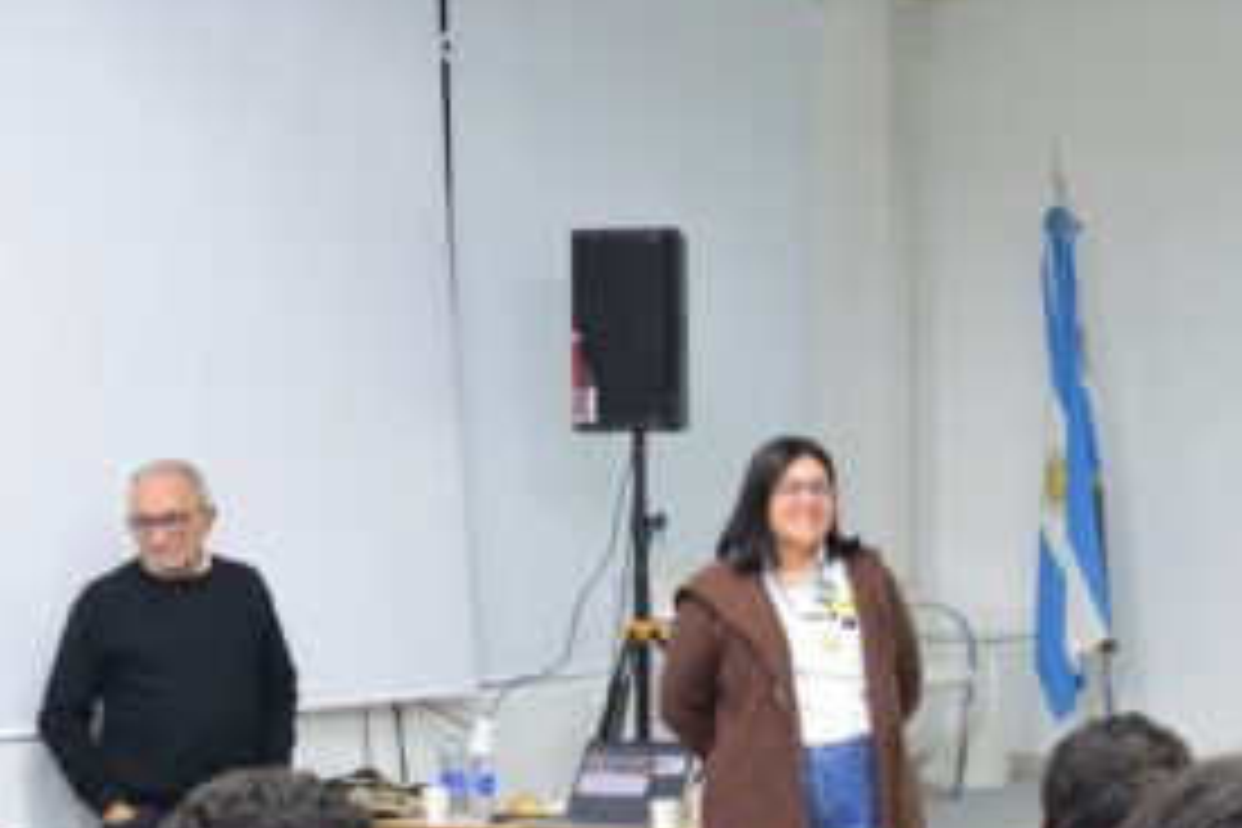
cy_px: 675
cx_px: 1040
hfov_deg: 26.4
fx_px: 2587
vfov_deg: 18.0
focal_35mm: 75
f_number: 4
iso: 1100
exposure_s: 1/60
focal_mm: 18
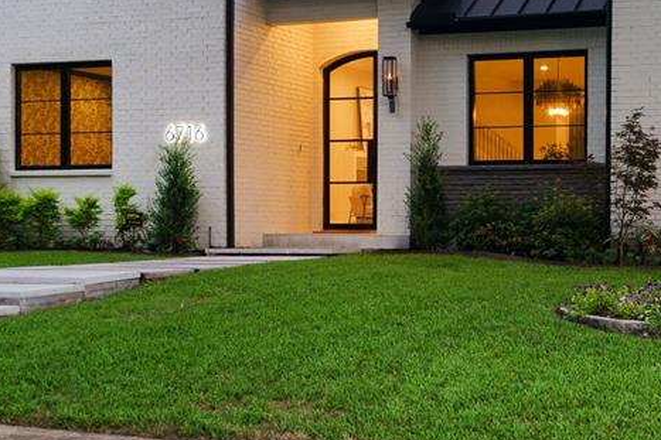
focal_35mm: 68
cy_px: 47
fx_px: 1248
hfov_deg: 29.3
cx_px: 471
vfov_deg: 19.6
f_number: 2.8
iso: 320
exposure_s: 1/5
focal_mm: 21
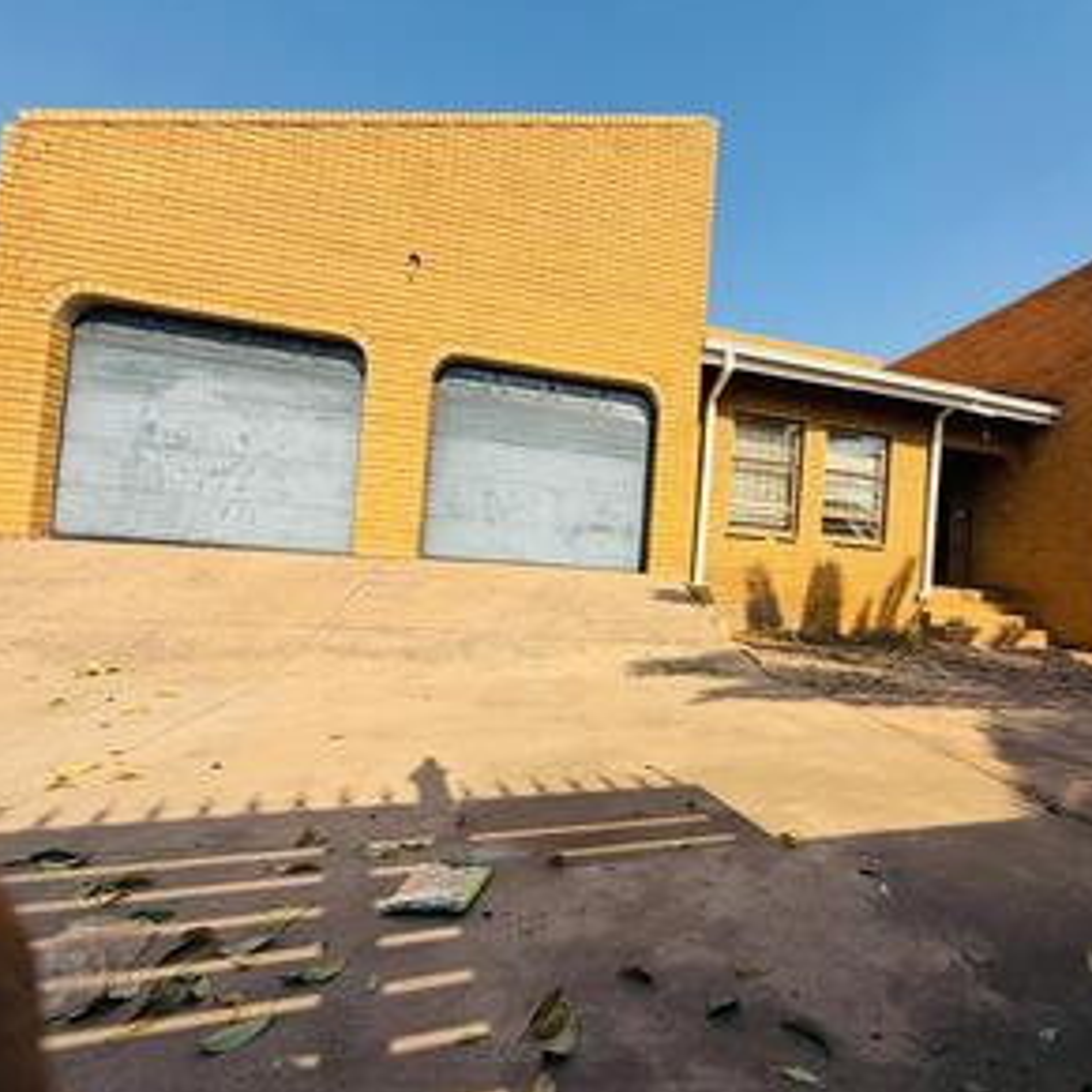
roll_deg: -2.9
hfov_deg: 80.9
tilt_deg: +2.4
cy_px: 544
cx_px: 736
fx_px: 607
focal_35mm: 17
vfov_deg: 84.0
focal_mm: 2.22
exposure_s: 1/770
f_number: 2.2
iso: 25
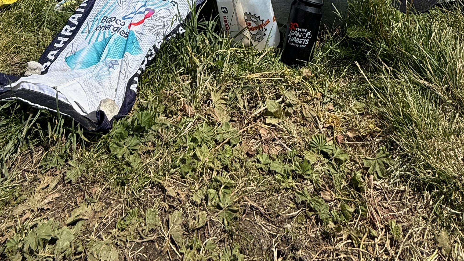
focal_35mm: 31
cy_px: -155
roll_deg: +0.7
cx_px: 232
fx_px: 381
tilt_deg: -8.4
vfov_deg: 25.4
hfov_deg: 62.6
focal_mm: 2.22
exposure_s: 1/2506
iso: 50
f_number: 2.2
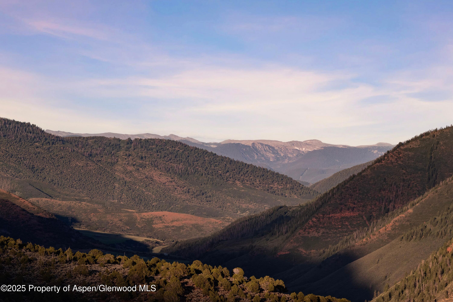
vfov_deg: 7.4
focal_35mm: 185
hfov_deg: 11.1
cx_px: 226
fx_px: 2328
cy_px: 151
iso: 800
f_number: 8
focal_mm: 185
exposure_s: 1/2000
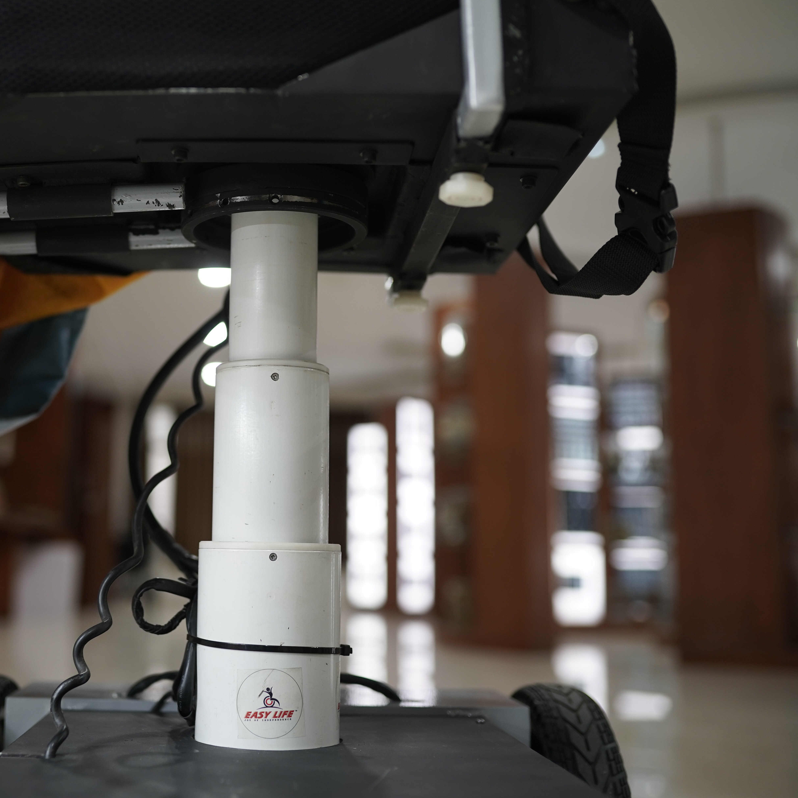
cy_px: 402
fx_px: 1174
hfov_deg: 36.7
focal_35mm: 45
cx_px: 203
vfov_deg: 37.6
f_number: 1.8
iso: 500
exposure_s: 1/125
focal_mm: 35
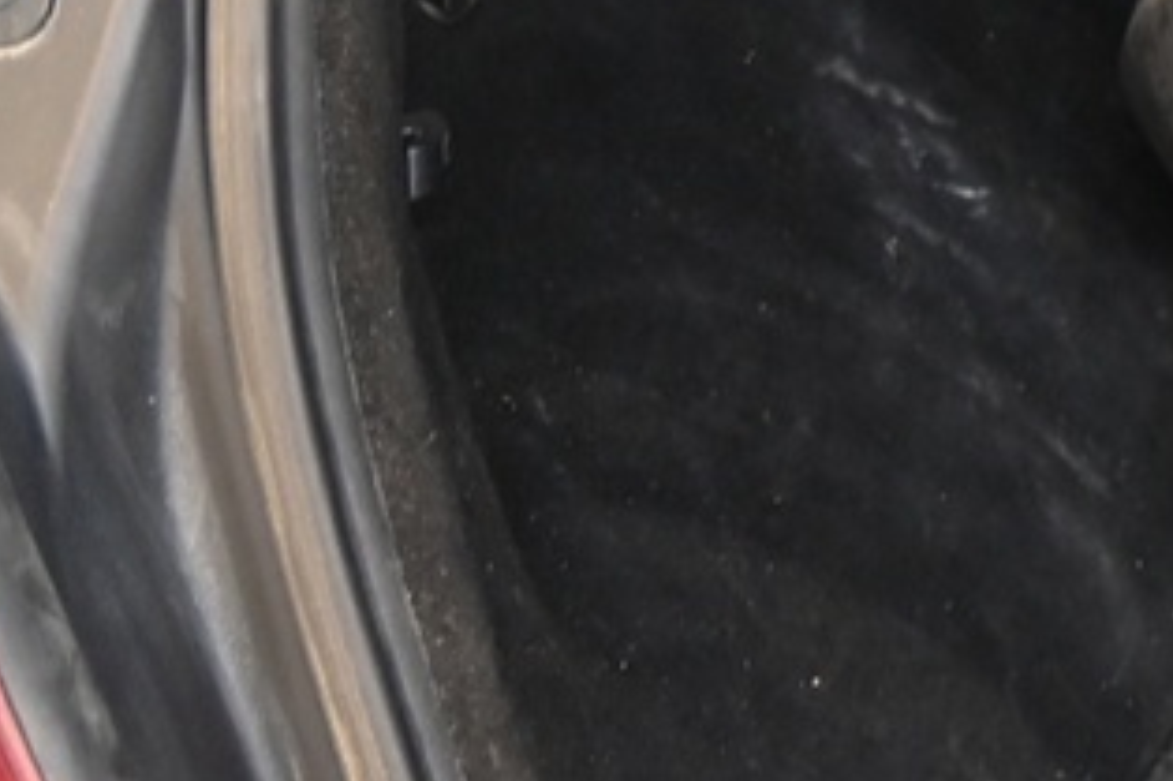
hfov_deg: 12.9
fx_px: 4038
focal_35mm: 124
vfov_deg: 10.9
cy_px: -127
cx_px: 2749
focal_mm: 24
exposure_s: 1/25
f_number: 4
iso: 2000
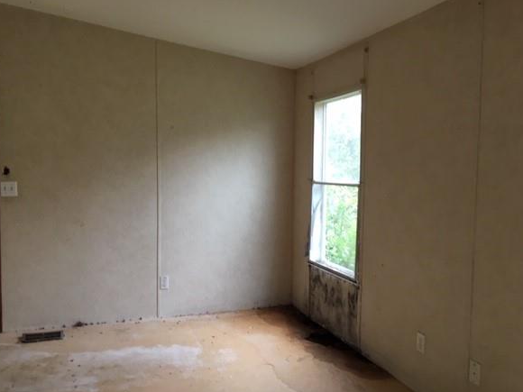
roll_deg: -0.5
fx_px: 483
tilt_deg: -2.3
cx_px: 246
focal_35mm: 32
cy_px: 199
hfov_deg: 56.8
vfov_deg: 44.2
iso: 50
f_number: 2.2
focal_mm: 4.15
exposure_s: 1/30
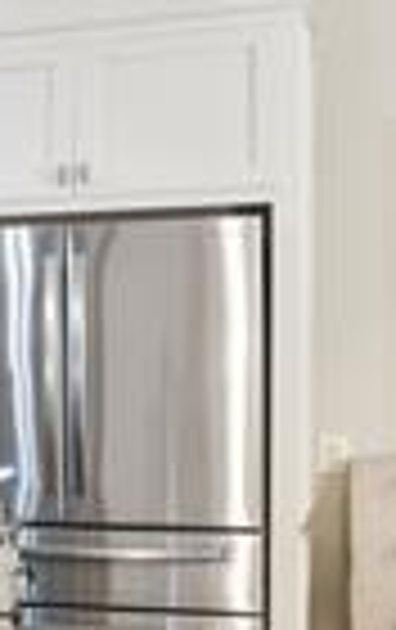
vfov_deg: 17.5
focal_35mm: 119
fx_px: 2046
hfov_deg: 6.8
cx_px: -1420
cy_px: 378
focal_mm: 16
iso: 200
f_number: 8
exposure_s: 1/3.33
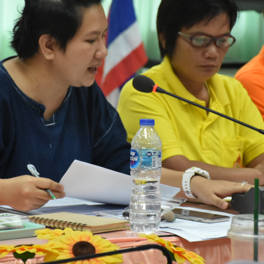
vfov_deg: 7.3
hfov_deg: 7.3
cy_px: 111
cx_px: 125
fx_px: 2078
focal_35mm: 241
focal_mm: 95
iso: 3200
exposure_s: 1/200
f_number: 5.3
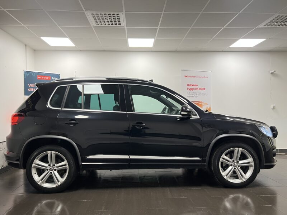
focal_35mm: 26
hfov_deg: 67.3
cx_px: 144
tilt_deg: +0.0
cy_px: 108
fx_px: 216
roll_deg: +0.3
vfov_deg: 53.1
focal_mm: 5.7
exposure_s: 1/50
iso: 160
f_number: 1.5
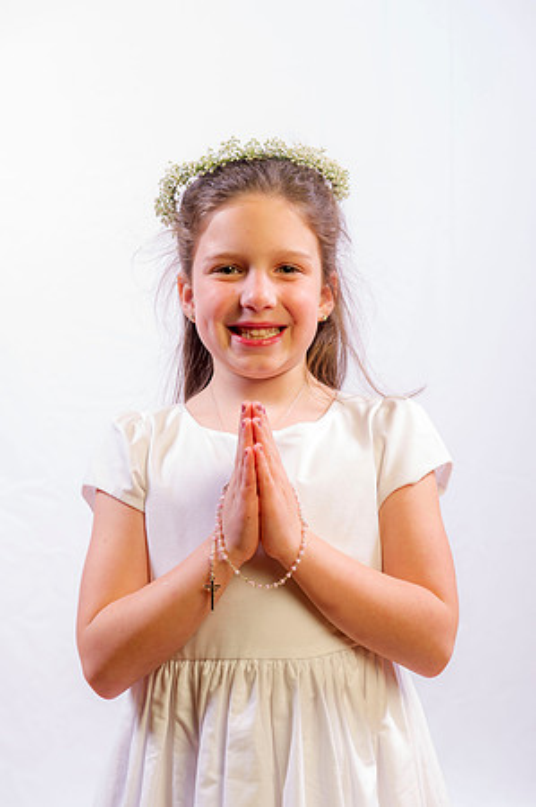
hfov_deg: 19.4
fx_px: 1567
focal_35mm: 70
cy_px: 404
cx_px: 268
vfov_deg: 28.9
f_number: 8
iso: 100
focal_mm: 70
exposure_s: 1/160
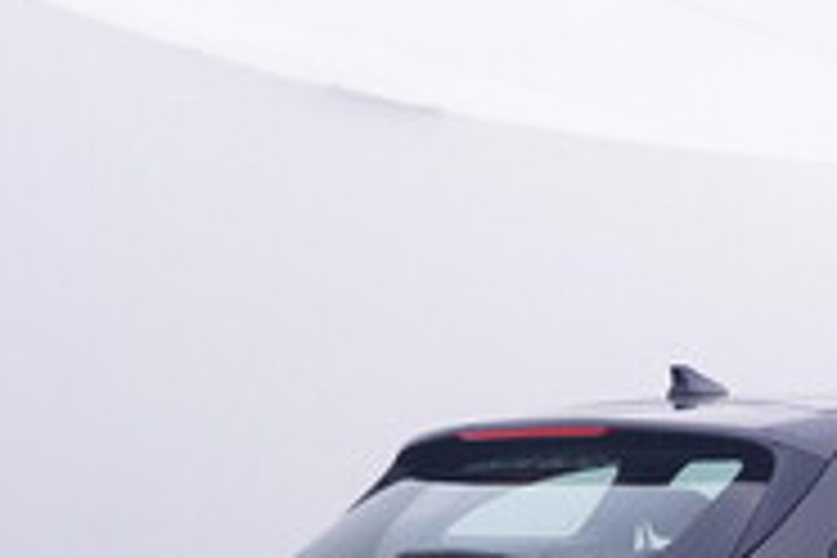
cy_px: 592
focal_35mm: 66
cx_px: 1078
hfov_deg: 26.0
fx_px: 1545
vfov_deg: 19.7
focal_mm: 15
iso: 200
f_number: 5
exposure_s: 1/80
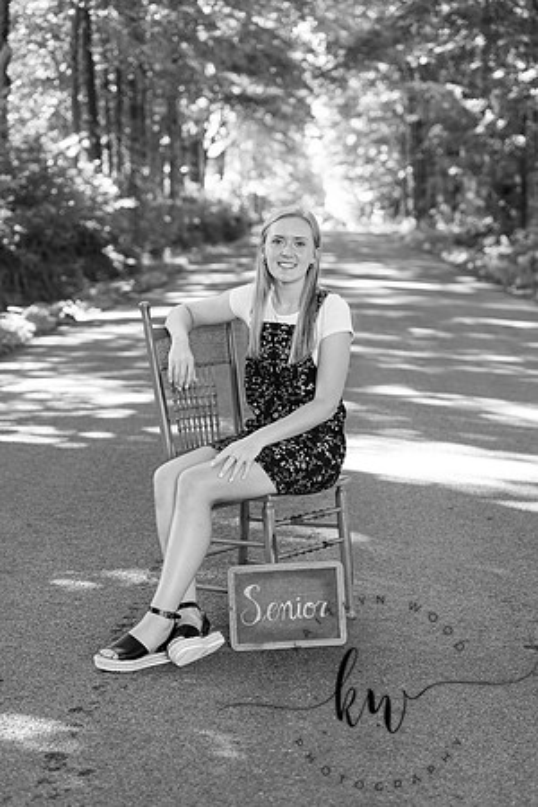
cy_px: 404
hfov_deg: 18.2
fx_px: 1681
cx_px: 269
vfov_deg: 27.0
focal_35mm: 75
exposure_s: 1/200
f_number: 3.5
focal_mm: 75
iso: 640
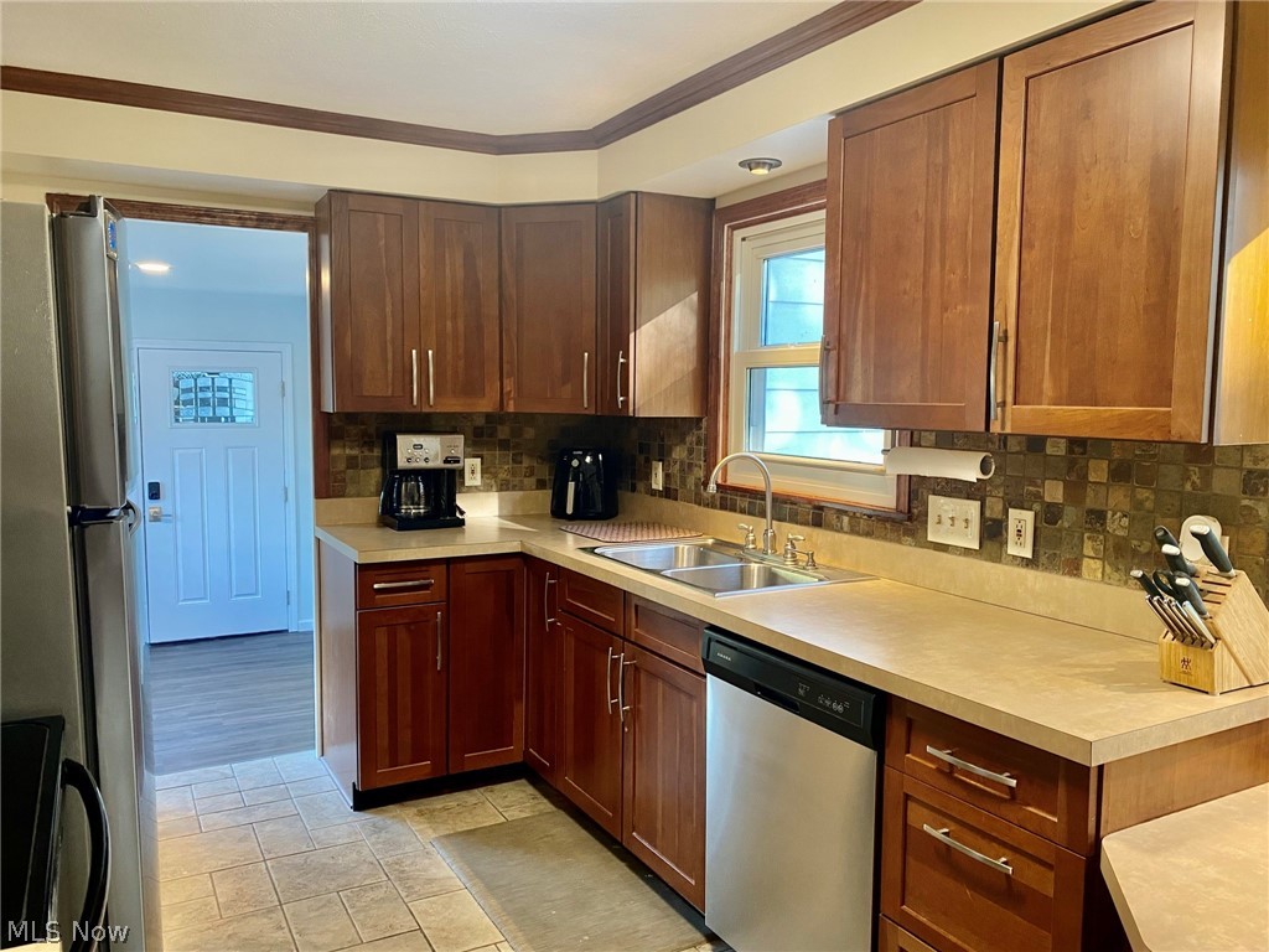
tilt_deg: -6.3
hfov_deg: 67.3
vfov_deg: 53.1
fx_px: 953
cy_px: 476
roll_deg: -0.3
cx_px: 634
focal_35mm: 26
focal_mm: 4.25
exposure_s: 1/60
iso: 200
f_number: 1.8
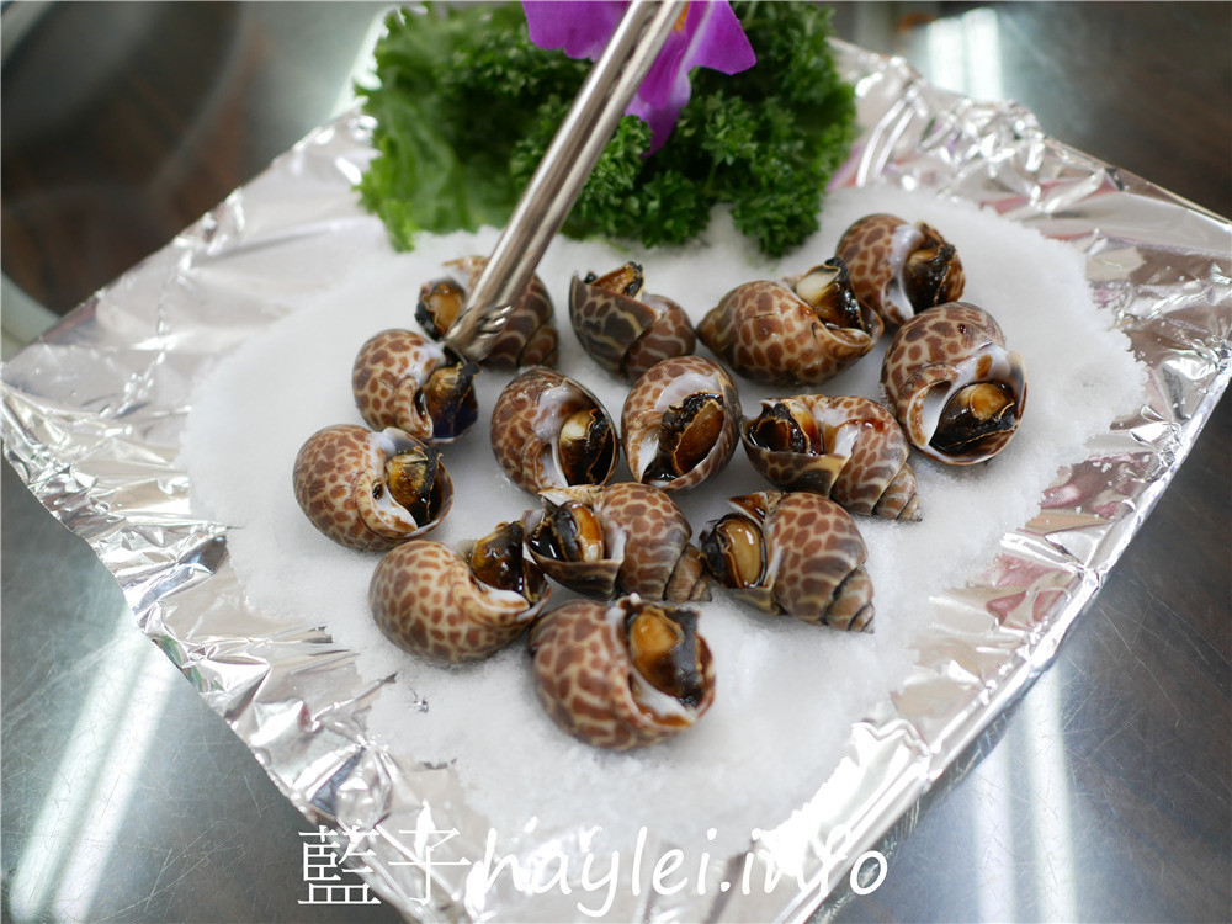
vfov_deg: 46.8
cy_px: 462
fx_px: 1068
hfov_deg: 60.0
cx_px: 616
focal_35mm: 30
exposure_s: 1/60
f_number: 1.7
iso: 200
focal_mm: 15
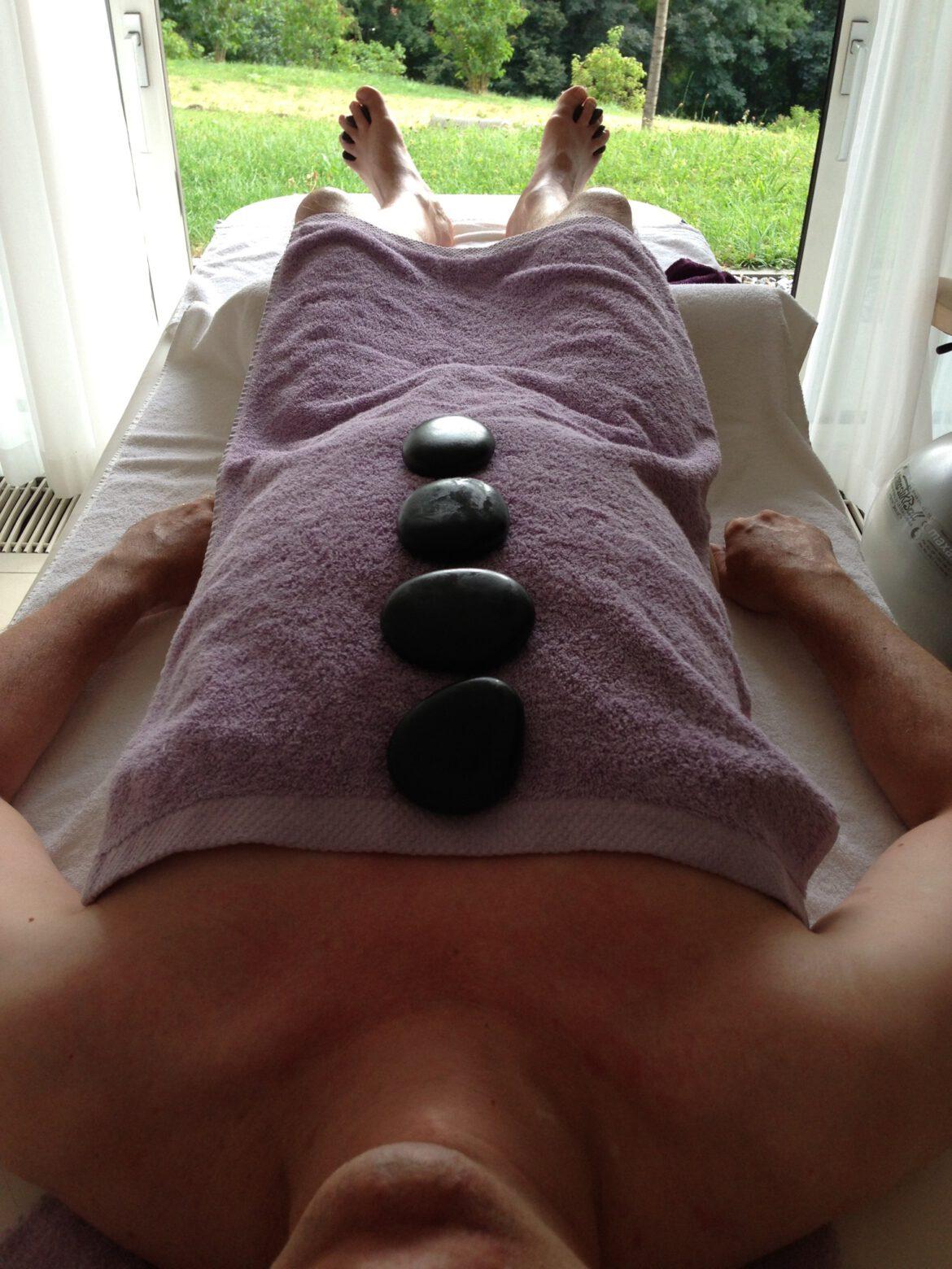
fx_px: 1210
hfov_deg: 42.9
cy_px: 634
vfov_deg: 55.4
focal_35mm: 33
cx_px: 476
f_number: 2.4
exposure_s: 1/120
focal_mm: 4.13
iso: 80
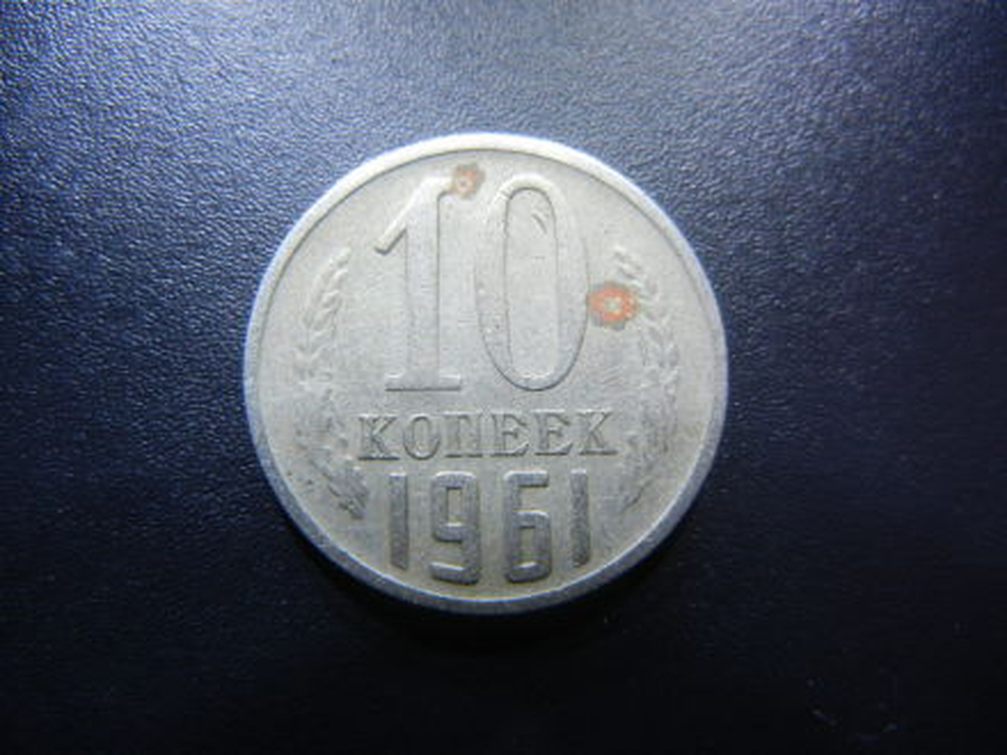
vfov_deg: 46.8
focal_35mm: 30
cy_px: 378
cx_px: 504
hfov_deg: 60.0
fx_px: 873
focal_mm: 5.4
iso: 160
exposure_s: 1/84.1
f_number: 3.5
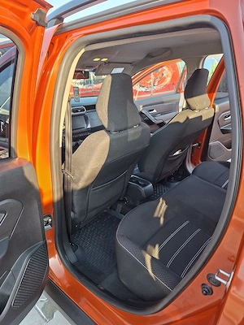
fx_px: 216
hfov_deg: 58.9
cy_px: 162
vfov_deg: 73.9
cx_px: 122
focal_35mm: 23
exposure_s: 1/128
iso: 50
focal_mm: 5.54
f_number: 1.8
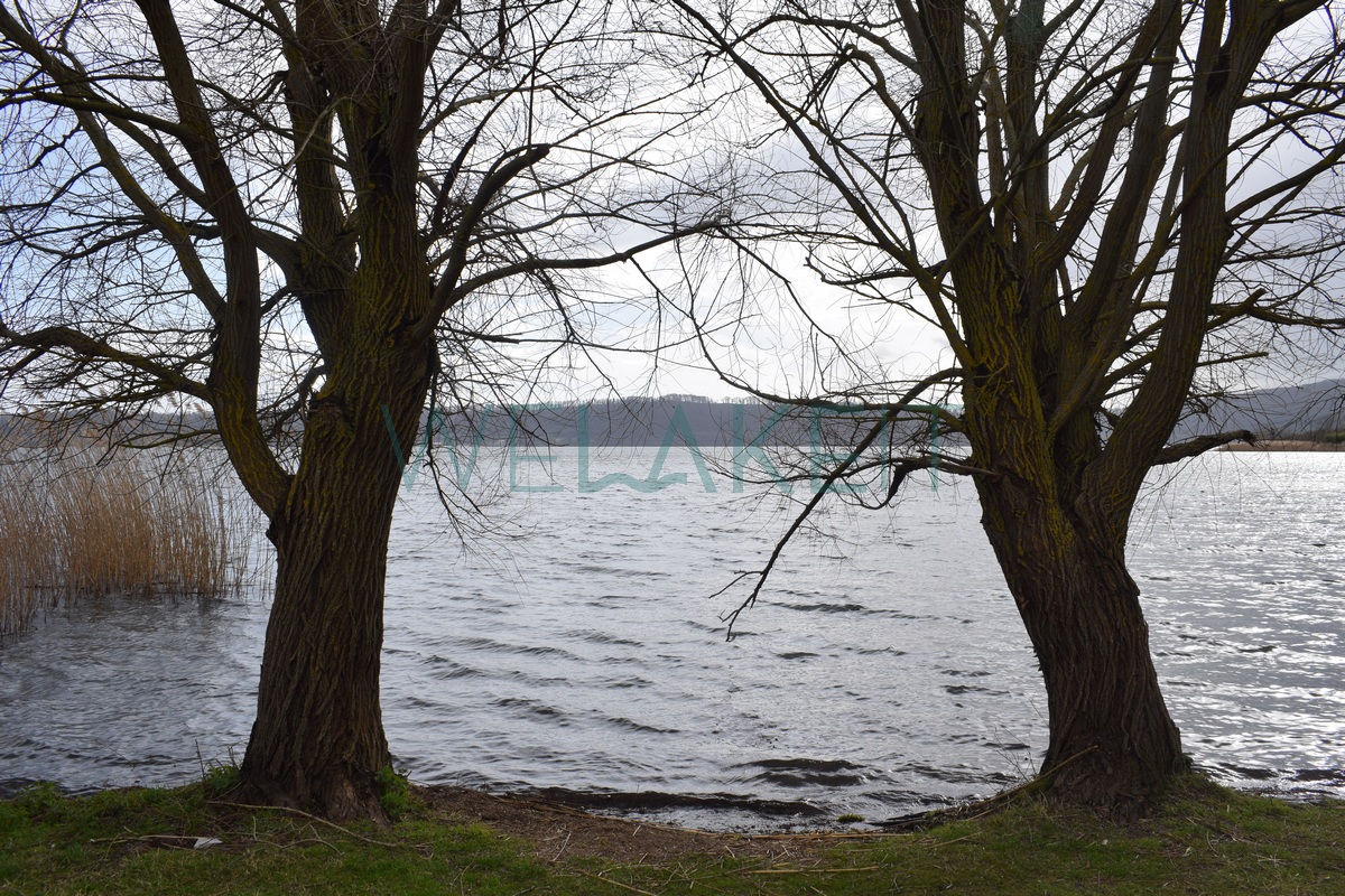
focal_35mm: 32
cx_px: 672
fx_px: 1177
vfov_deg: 41.7
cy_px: 448
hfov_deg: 59.5
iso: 200
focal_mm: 21
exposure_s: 1/400
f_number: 10
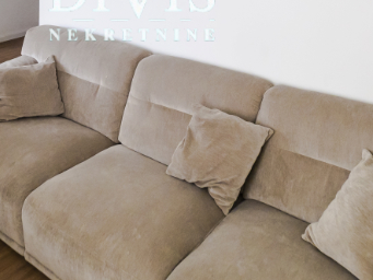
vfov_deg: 28.7
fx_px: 442
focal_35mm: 41
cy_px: -85
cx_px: 129
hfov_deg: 45.2
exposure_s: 1/125
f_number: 4
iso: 400
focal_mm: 7
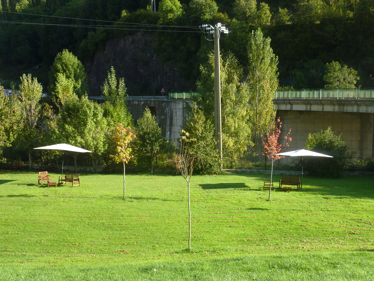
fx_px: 432
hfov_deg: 46.8
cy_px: 140
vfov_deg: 36.0
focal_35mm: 40
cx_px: 187
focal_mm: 6.5
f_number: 4
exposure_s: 1/160
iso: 80
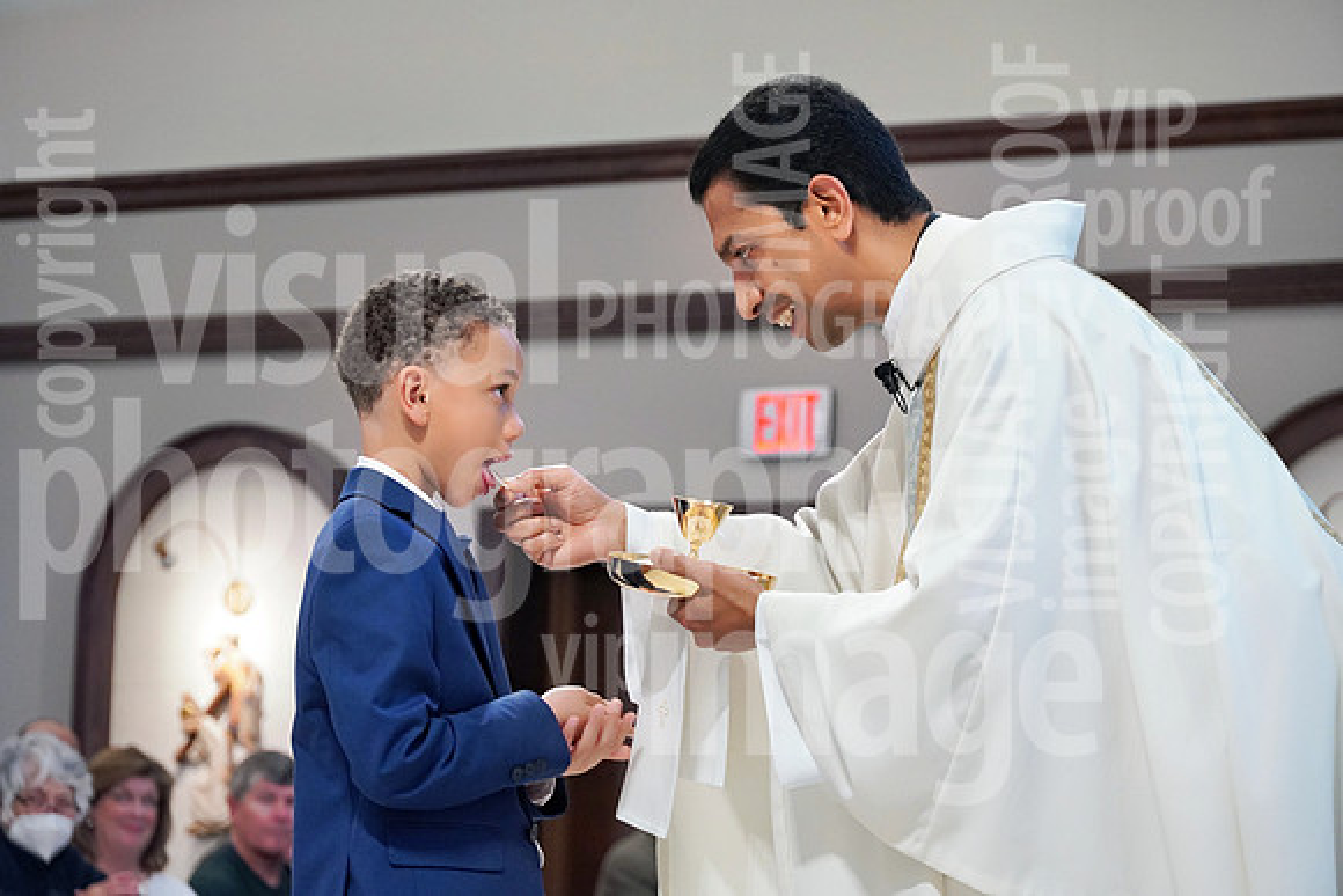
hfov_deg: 13.3
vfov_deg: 8.9
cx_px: 672
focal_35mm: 154
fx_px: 5765
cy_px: 448
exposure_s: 1/100
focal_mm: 103
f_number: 5.6
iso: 2000
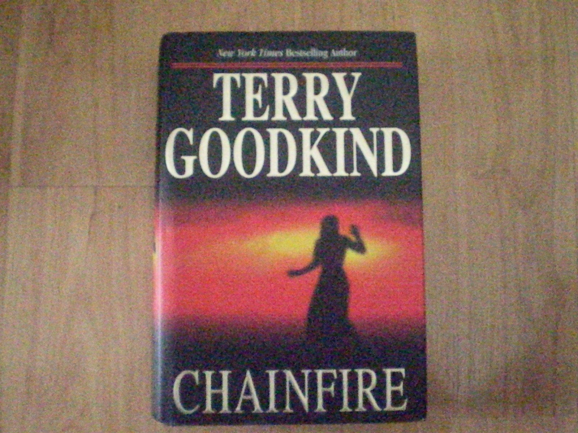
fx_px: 635
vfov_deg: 37.7
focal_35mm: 38
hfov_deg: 49.0
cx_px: 289
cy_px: 216
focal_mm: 6.3
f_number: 3.1
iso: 7200
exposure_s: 1/37.5
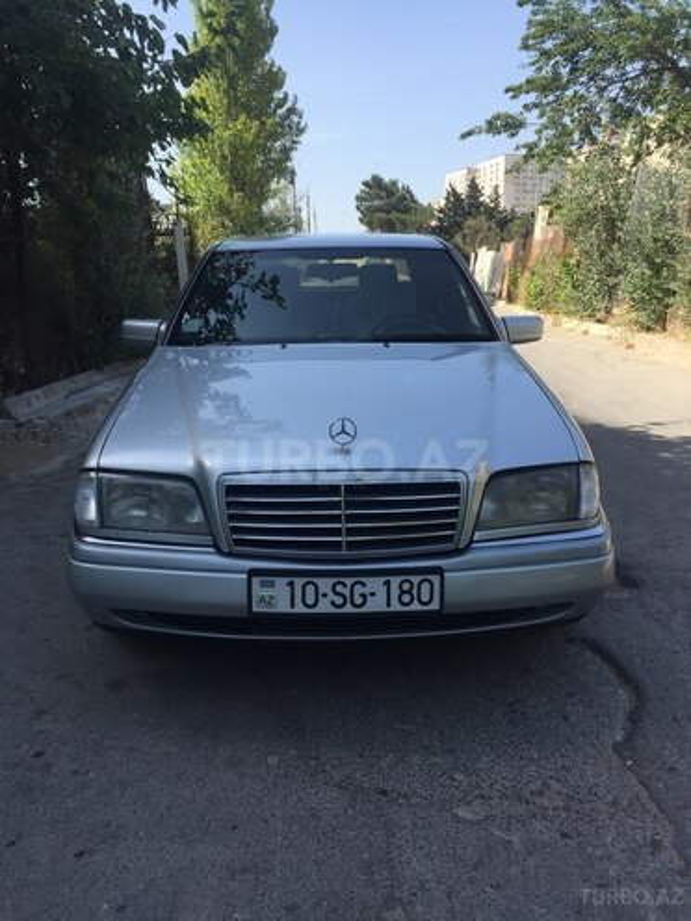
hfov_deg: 48.2
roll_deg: +1.3
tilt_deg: -12.1
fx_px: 772
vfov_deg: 61.7
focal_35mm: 29
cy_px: 460
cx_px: 346
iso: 32
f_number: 2.2
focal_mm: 4.15
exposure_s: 1/1276
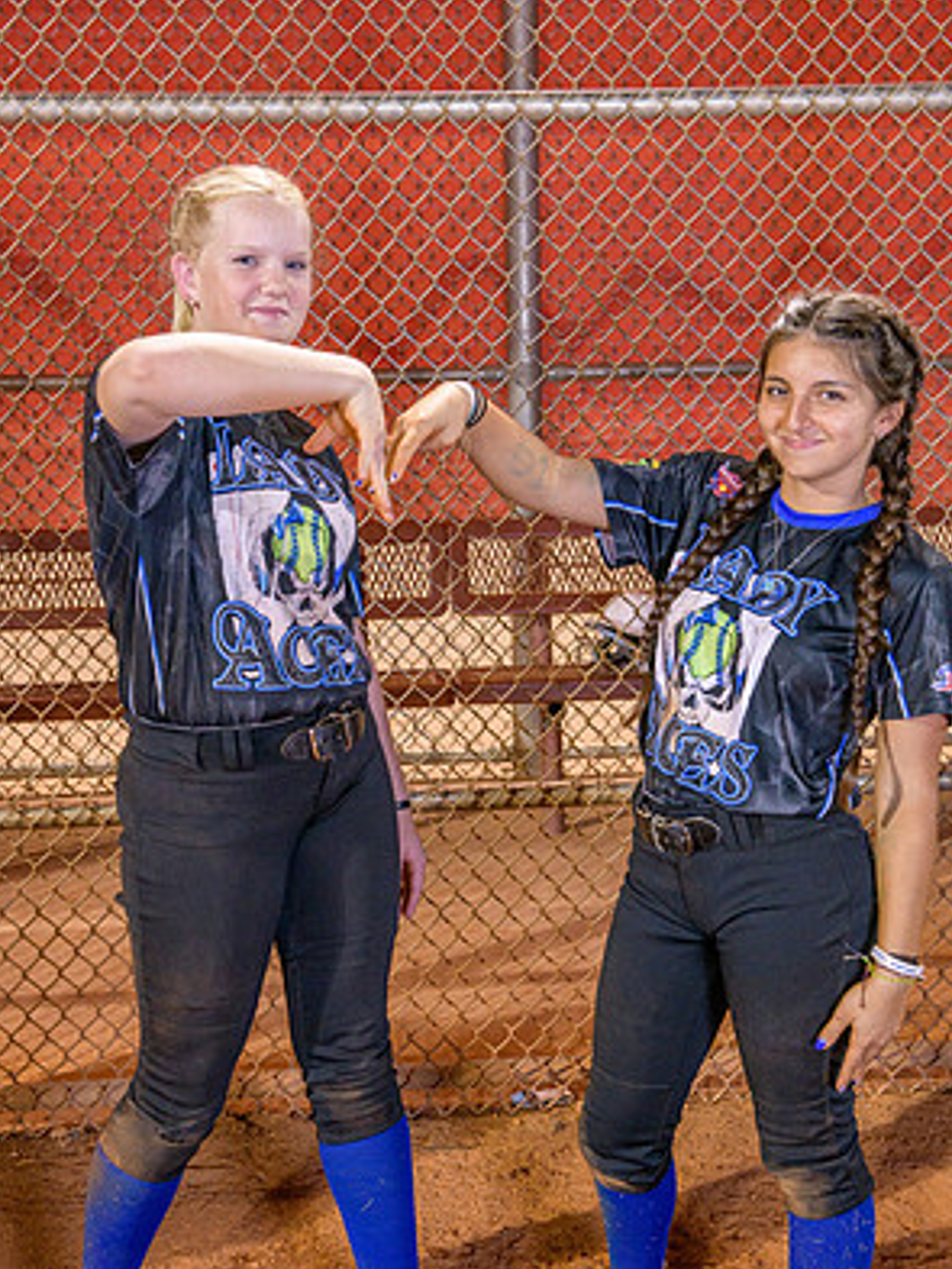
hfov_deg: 26.6
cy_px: 710
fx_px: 2016
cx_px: 481
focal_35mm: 55
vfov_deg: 34.9
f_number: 5
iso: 2000
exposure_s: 1/80
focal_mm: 50
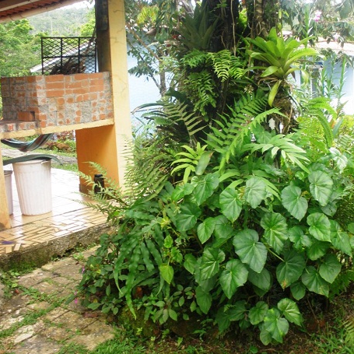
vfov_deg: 39.1
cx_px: 179
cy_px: 199
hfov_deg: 39.2
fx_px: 498
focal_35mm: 43
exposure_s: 1/60
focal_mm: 6.3
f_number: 3.5
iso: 64
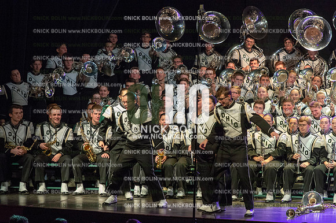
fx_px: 2052
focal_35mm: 220
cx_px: 168
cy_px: 112
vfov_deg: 6.2
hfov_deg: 9.4
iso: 8000
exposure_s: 1/200
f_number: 7.1
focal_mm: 220
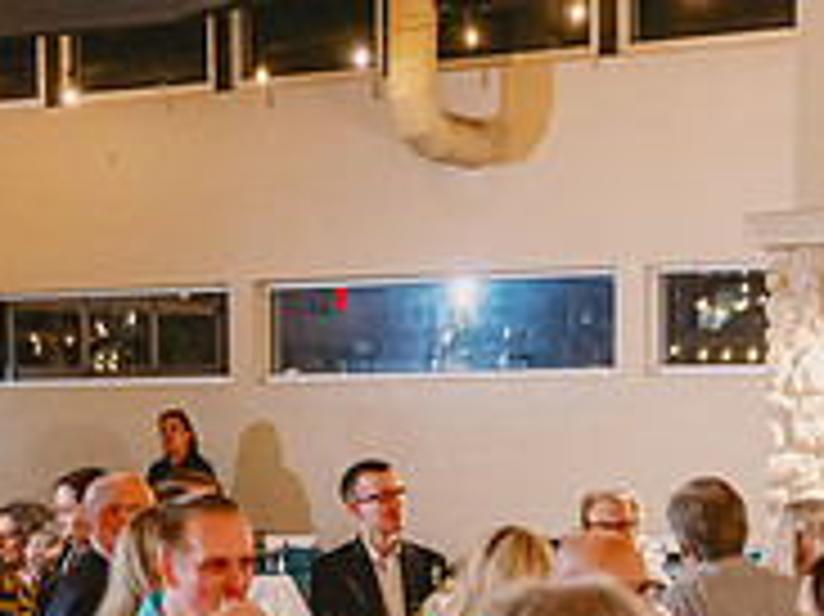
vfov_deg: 14.1
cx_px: 356
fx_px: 2426
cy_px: 726
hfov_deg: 19.3
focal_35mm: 102
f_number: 2.8
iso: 3200
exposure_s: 1/100
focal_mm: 33.5
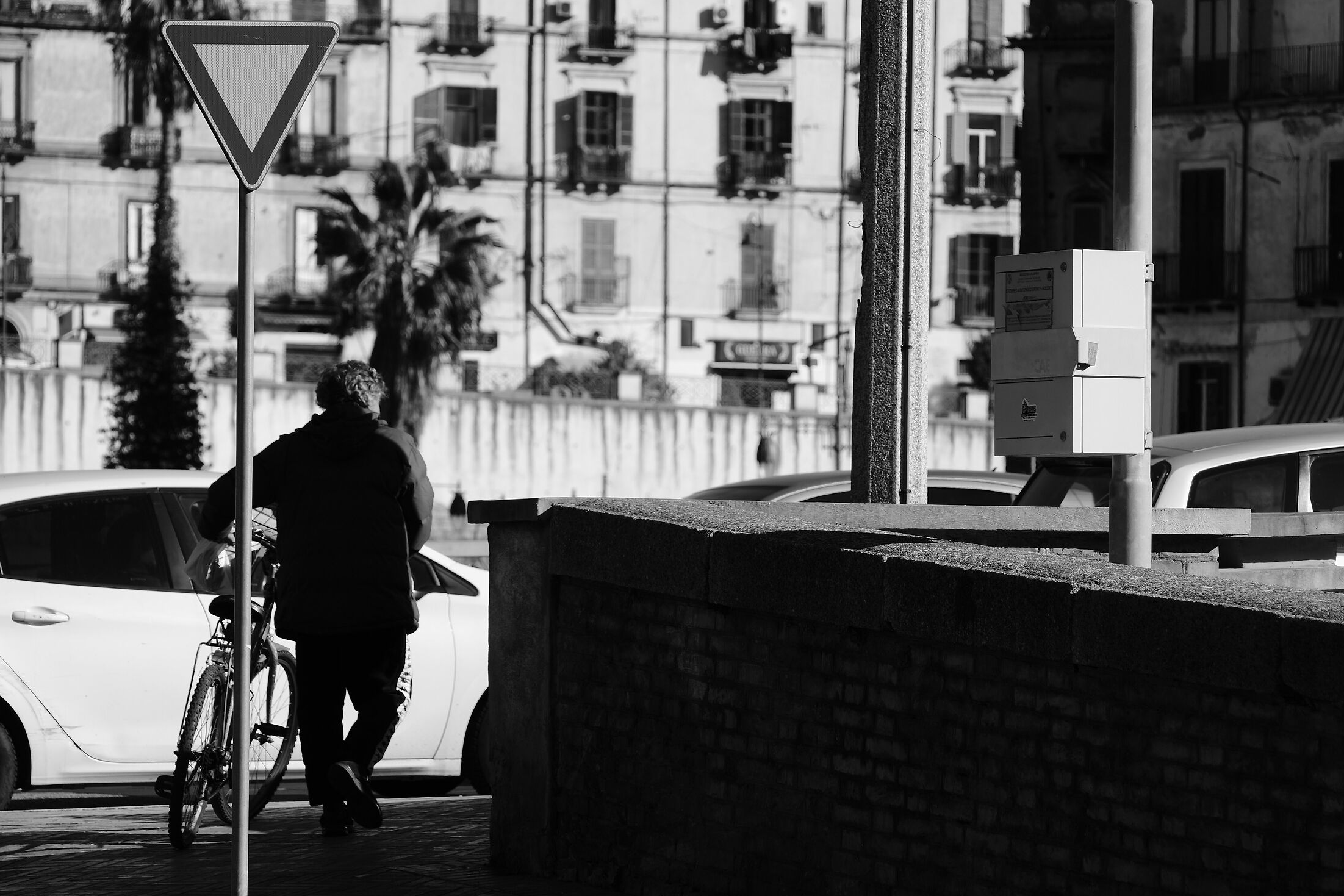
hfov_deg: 9.9
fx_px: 7728
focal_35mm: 207
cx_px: 669
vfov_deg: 6.6
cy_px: 481
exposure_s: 1/400
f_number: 6.3
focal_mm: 126.8
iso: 400
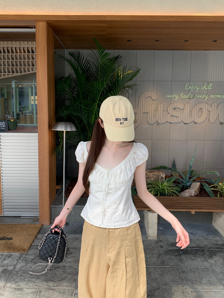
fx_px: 224
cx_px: 112
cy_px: 149
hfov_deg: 53.1
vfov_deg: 67.3
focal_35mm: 26
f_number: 1.8
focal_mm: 4.25
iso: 25
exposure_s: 1/132
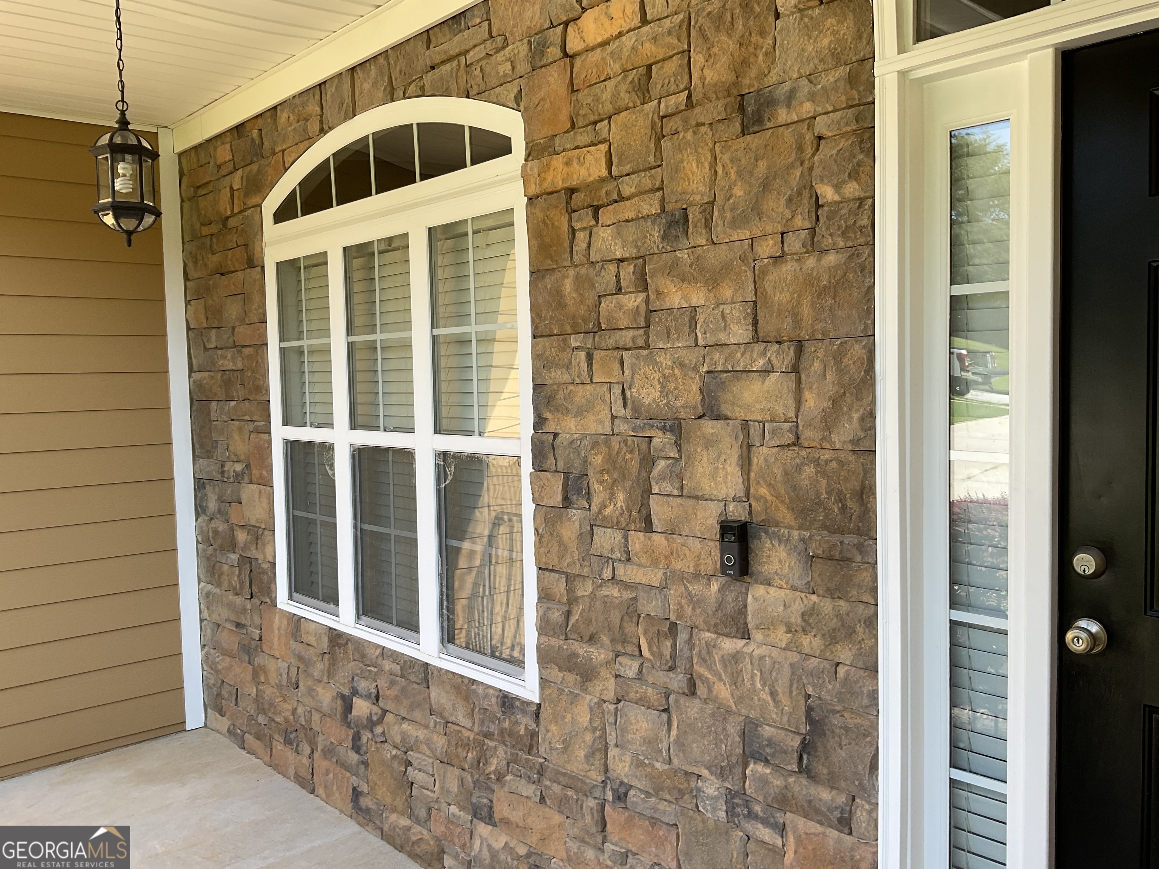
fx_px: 971
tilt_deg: -3.9
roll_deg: +1.0
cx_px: 580
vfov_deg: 48.2
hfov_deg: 61.7
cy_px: 434
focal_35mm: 29
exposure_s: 1/215
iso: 16
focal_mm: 3
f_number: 1.8
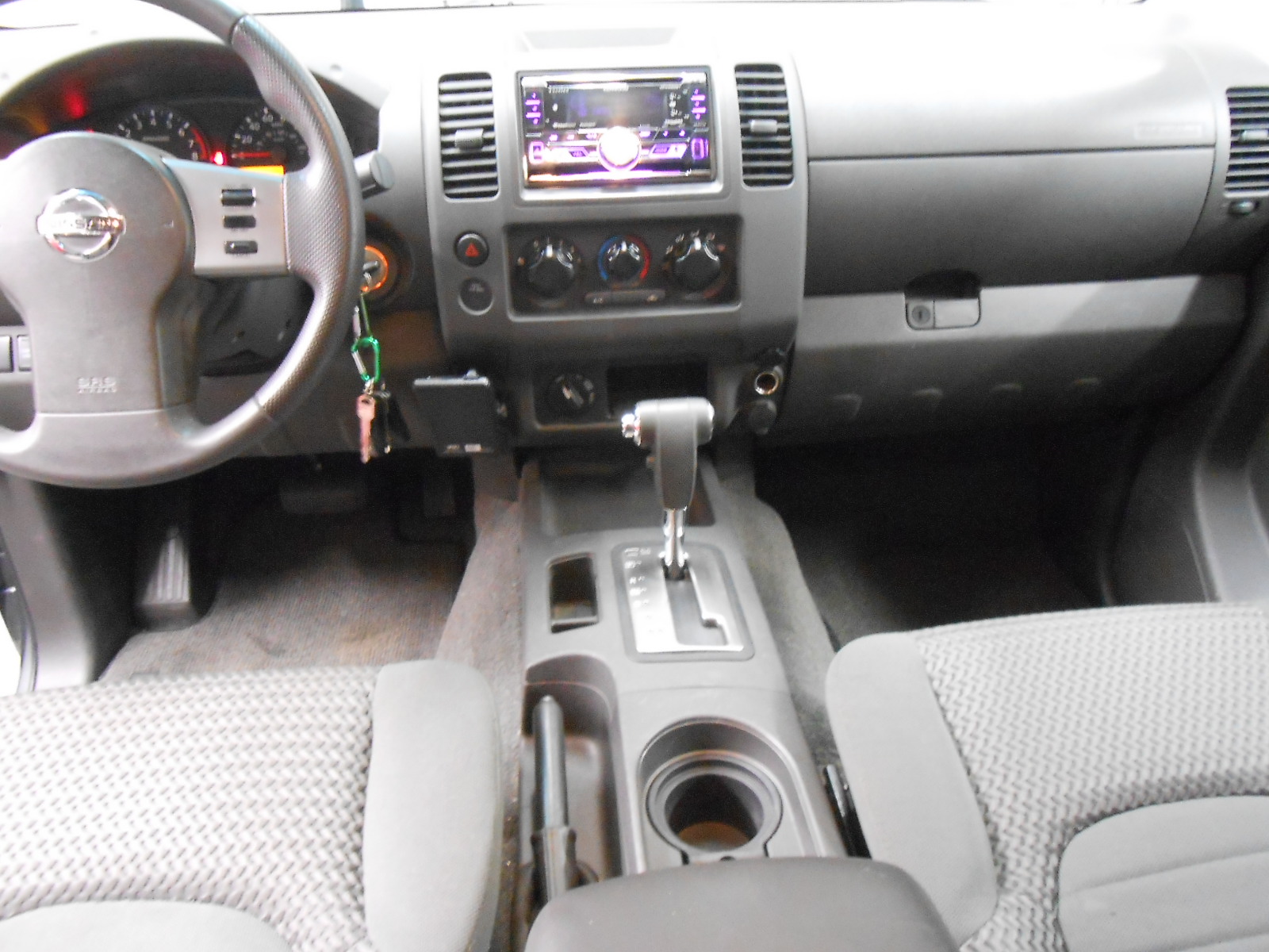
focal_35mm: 26
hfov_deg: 67.3
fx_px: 953
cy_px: 476
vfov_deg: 53.1
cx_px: 634
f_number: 3.5
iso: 800
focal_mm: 4.6
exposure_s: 1/3
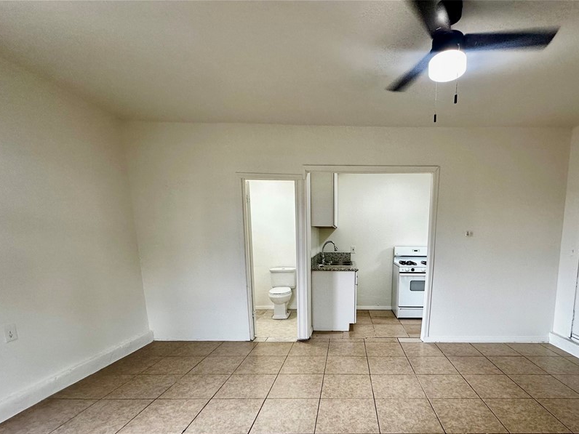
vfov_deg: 70.1
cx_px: 351
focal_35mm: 18
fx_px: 301
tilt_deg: -7.5
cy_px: 278
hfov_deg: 86.5
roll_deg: -1.3
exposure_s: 1/120
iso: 160
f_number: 2.2
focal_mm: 2.22
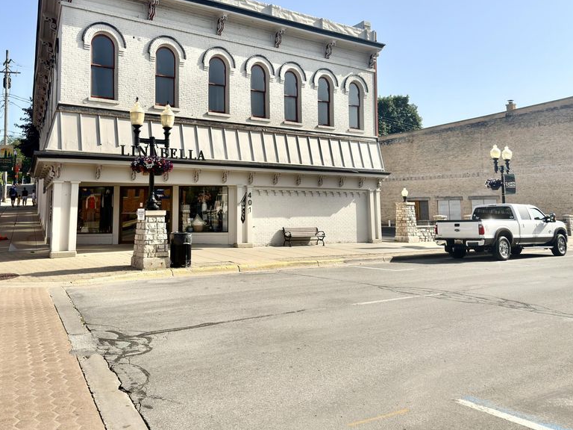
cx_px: 234
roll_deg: -0.1
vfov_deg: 43.6
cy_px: 149
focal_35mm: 32
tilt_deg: +6.3
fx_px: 530
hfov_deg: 56.4
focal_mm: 6.76
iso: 64
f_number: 1.78
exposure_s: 1/4739
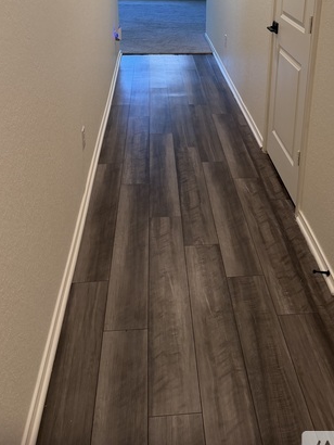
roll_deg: -0.8
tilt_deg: -19.4
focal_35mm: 39
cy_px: 112
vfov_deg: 46.2
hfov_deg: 36.7
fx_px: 501
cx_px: 206
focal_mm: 6.76
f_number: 1.78
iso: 200
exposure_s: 1/120
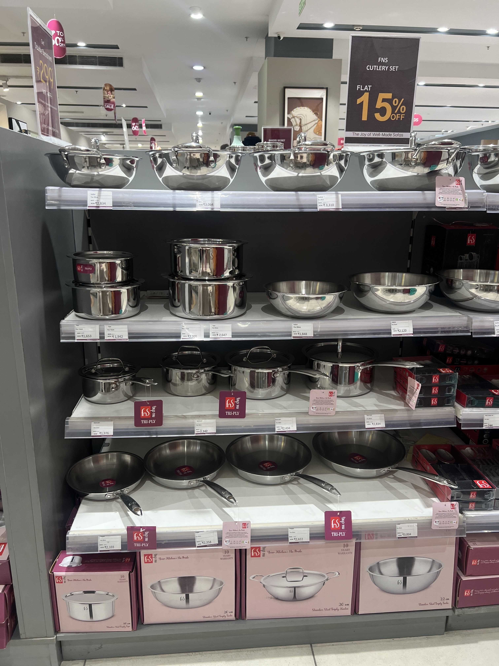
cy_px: 333
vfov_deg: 67.3
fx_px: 500
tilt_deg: -15.3
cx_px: 250
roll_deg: -0.7
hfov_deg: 53.1
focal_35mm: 26
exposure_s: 1/100
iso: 100
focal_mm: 5.7
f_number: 1.5
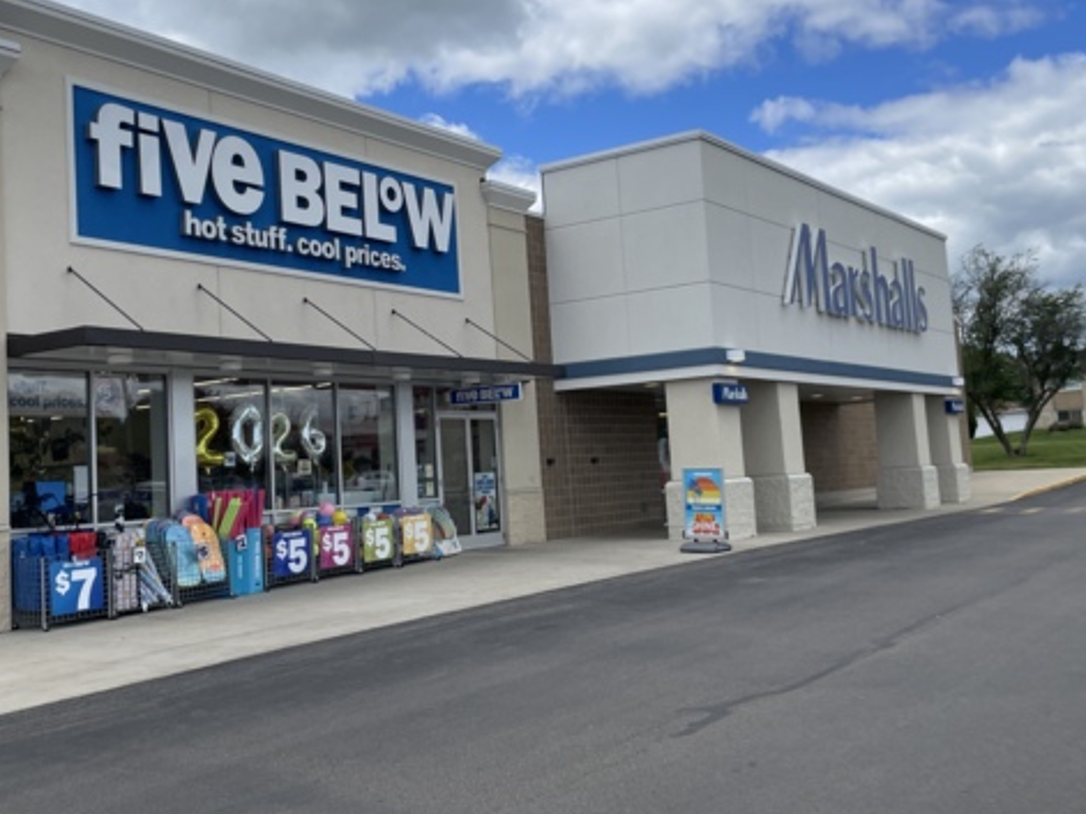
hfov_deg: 46.7
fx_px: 1255
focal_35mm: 40
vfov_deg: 35.9
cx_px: 481
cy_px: 348
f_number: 1.6
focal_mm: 4.2
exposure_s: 1/5291
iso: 32
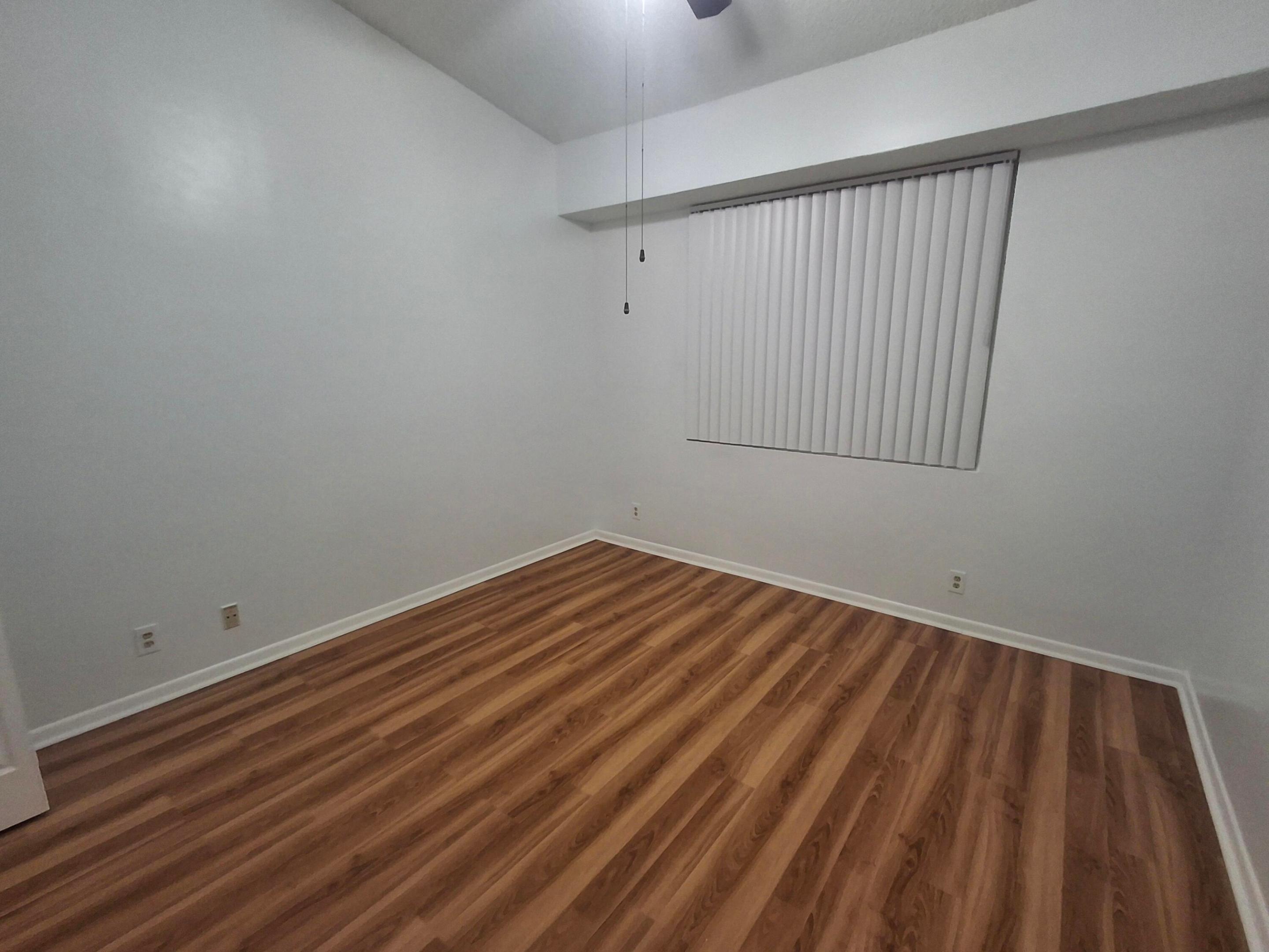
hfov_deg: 94.5
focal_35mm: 16
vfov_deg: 78.1
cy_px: 476
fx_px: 587
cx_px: 634
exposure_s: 1/40
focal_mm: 1.64
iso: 160
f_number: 2.2
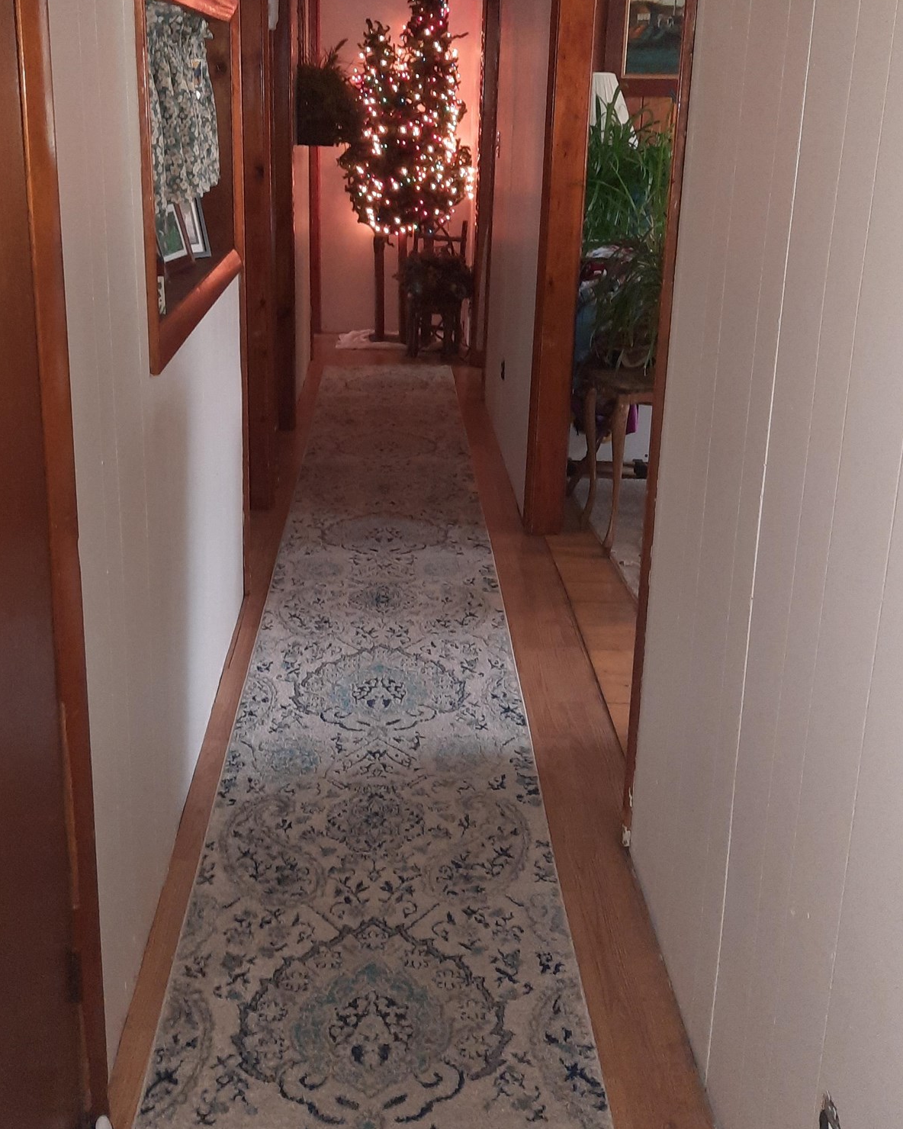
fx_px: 1269
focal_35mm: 38
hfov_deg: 39.1
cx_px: 400
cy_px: 465
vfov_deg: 47.7
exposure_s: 1/20
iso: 800
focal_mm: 4.6
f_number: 2
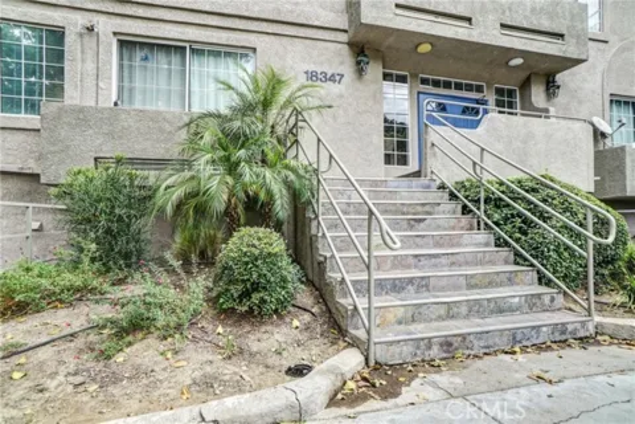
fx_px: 423
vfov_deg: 53.1
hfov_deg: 73.7
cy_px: 212
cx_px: 318
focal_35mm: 24
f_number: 8
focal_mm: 16
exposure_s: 1/320
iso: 400
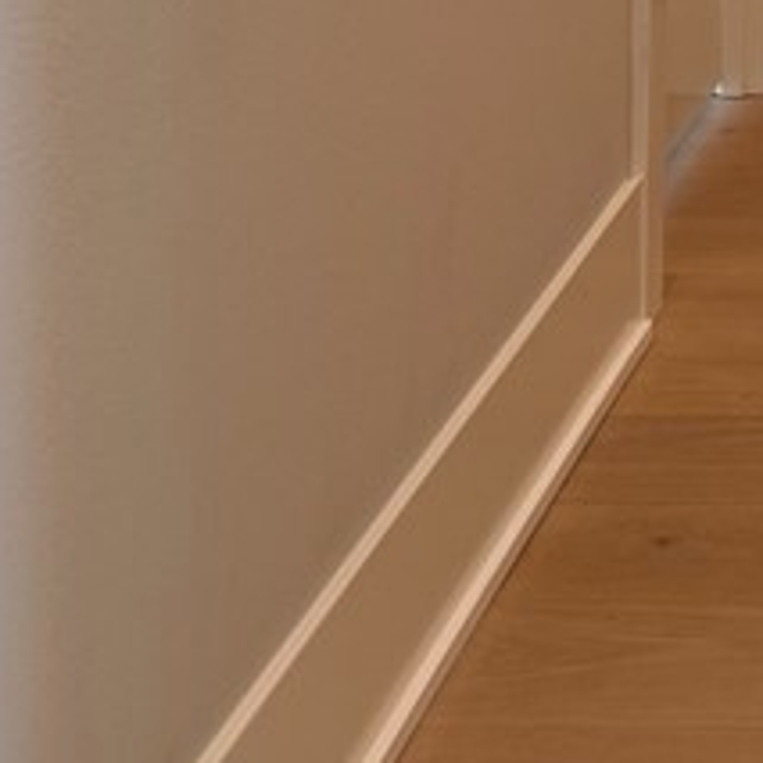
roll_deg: -0.3
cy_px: -584
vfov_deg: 15.0
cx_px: 1222
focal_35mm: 102
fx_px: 2544
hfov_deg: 15.4
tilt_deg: -1.3
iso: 125
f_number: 1.78
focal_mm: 6.76
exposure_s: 1/120
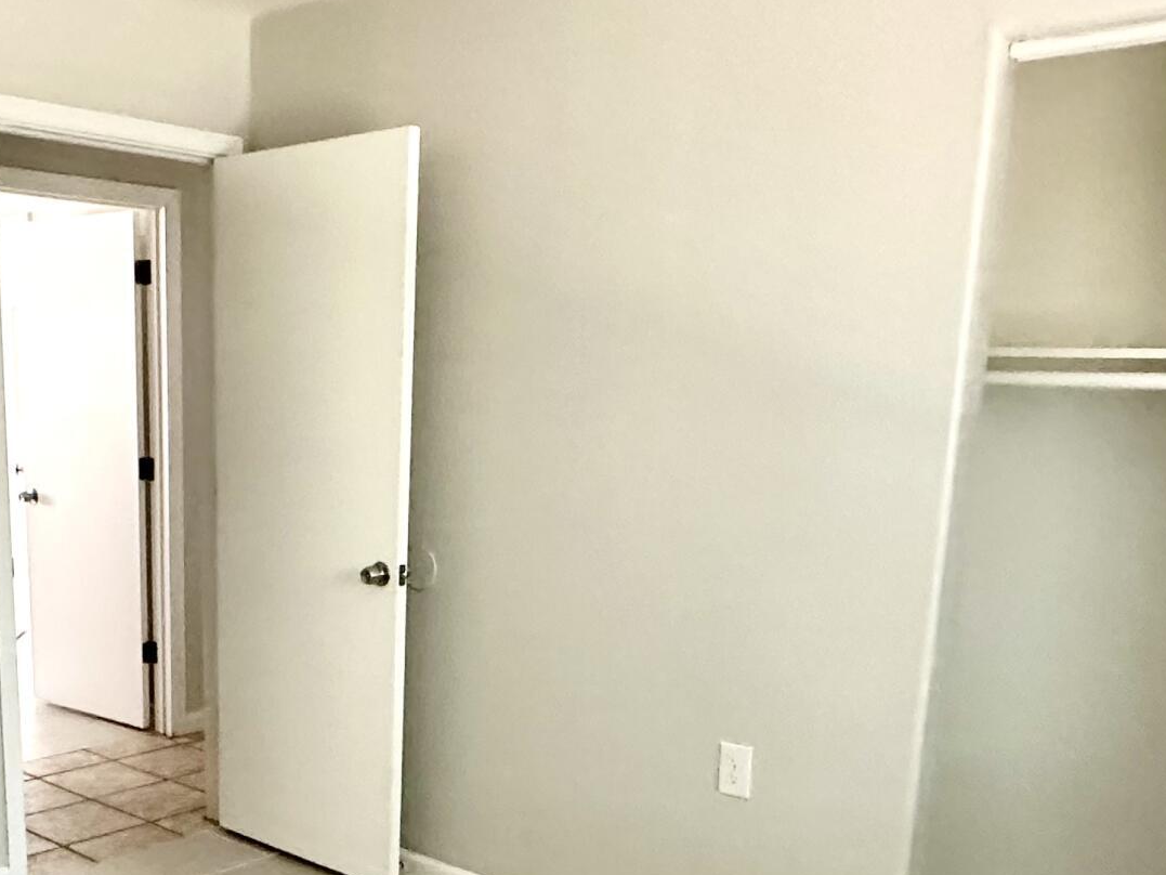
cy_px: 704
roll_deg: -1.3
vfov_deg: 35.6
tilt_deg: -12.5
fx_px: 1314
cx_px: 326
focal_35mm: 39
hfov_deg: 46.5
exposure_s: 1/60
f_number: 2.2
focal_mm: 2.22
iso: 800
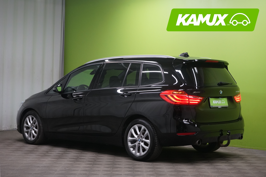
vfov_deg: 19.5
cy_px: 88
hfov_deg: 28.8
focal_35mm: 70
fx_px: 517
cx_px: 133
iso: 2000
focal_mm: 70
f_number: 9
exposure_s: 1/25
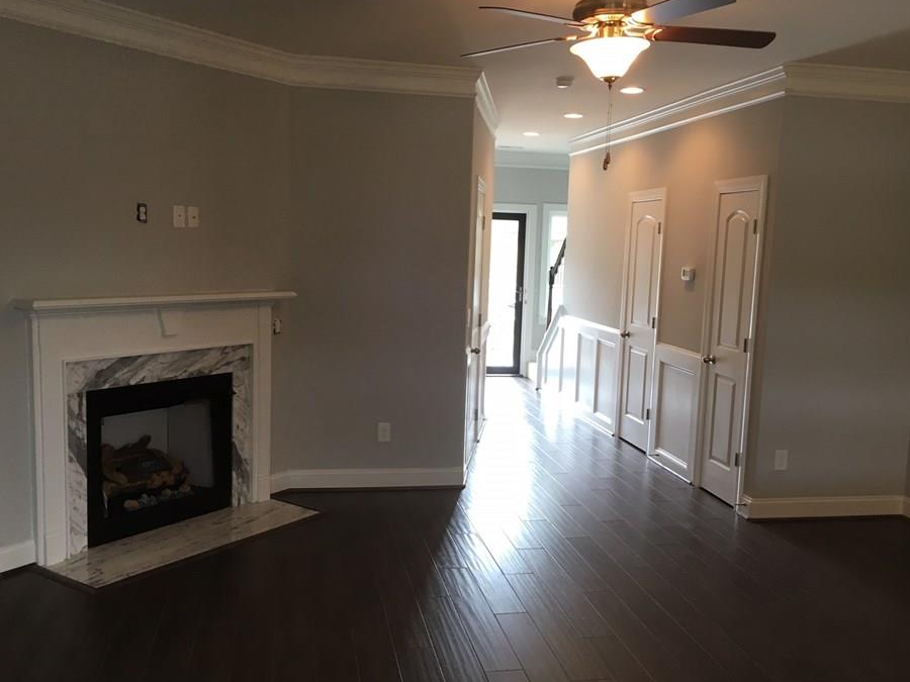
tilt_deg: -7.1
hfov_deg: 55.4
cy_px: 361
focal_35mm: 33
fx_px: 868
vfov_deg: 42.9
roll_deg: -2.4
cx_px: 461
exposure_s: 1/30
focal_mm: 4.15
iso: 50
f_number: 2.2
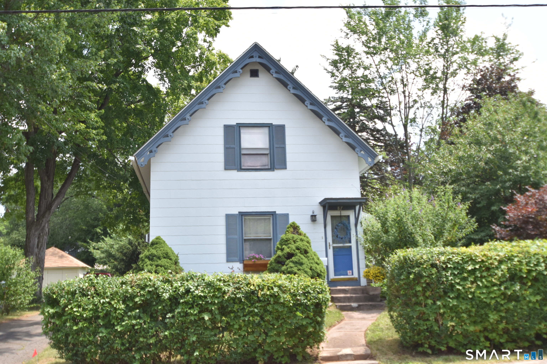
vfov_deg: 36.9
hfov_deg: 53.1
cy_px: 182
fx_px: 547
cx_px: 274
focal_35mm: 36
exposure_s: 1/250
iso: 220
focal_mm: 24
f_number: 8
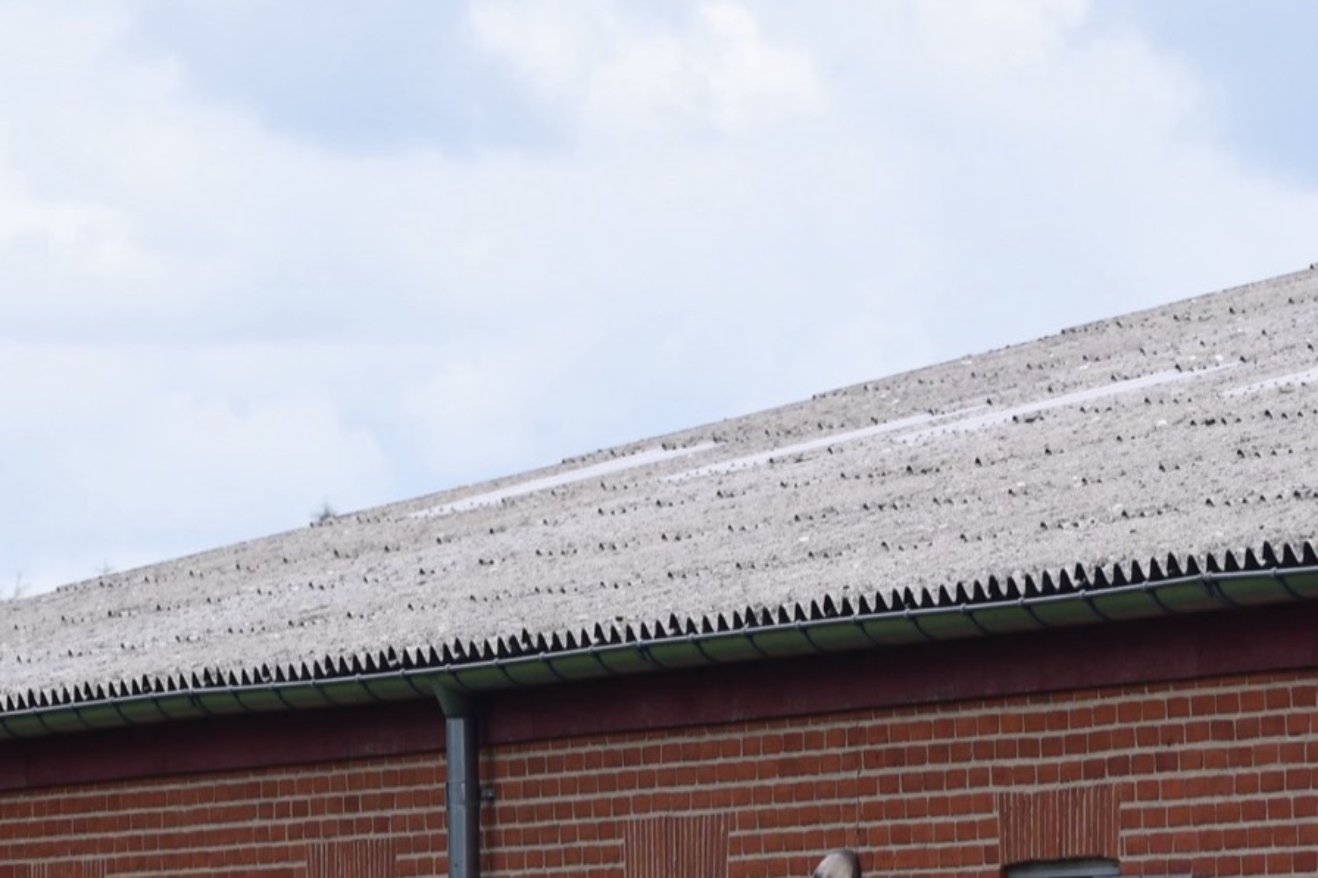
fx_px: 18740
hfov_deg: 4.0
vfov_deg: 2.7
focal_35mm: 512
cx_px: 437
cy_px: 846
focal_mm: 170
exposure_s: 1/500
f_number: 8
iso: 400
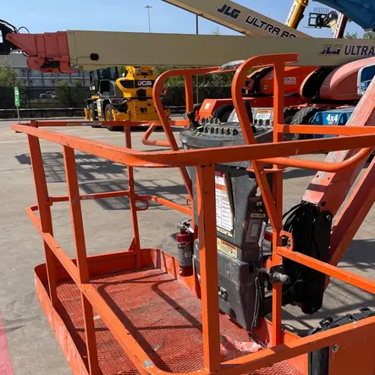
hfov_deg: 43.8
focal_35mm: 38
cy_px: 247
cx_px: 204
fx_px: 466
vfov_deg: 43.3
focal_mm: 4.2
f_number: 1.6
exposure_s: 1/4651
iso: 50
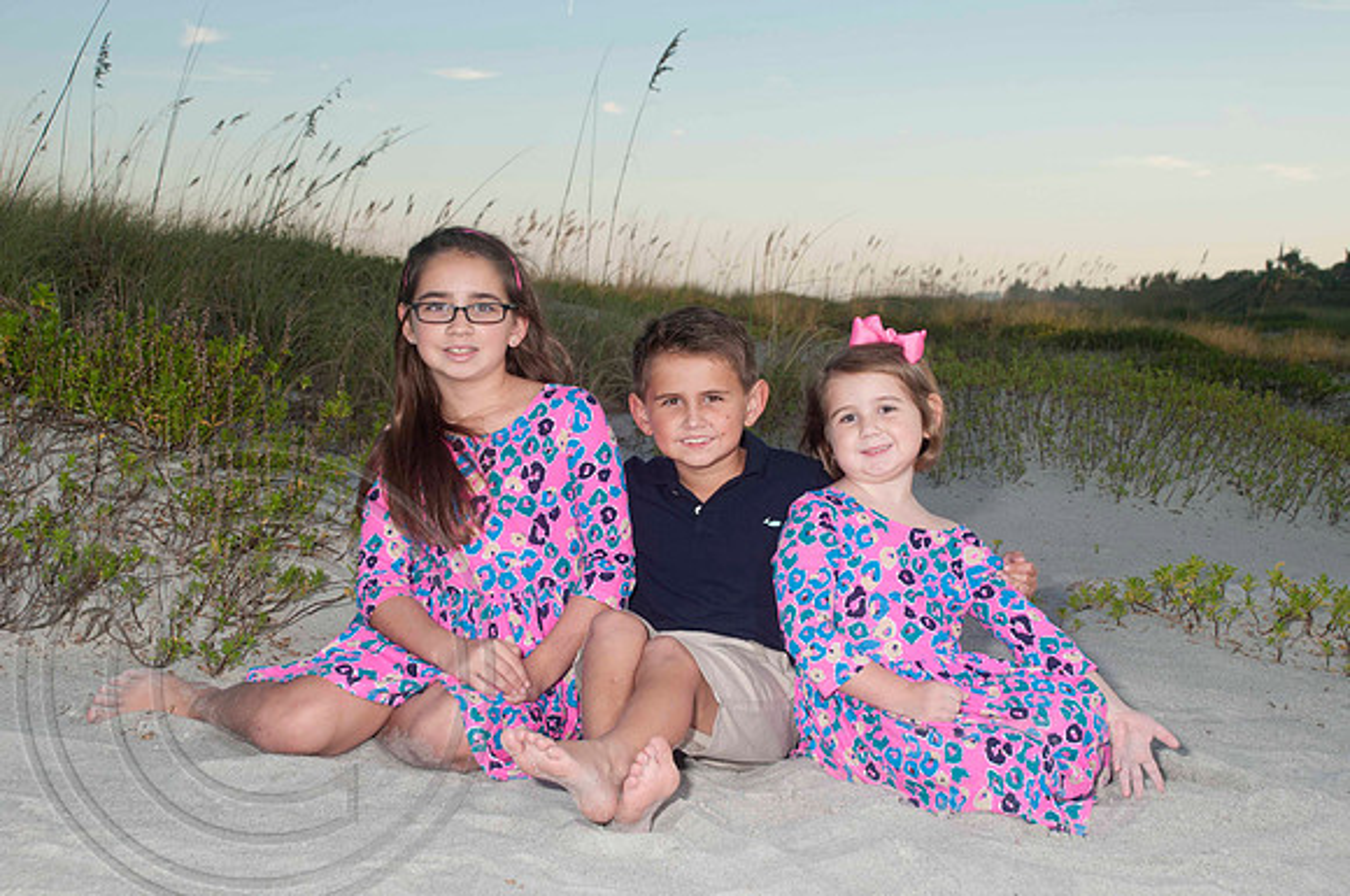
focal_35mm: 60
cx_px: 675
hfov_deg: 33.4
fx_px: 2247
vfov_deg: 22.6
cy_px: 448
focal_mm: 40
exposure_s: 1/160
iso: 100
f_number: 8
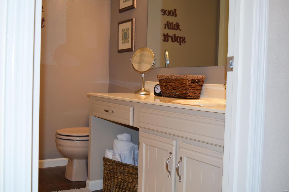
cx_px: 144
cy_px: 96
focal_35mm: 42
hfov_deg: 46.4
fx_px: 337
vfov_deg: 31.9
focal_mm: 28
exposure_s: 1/100
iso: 800
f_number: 5
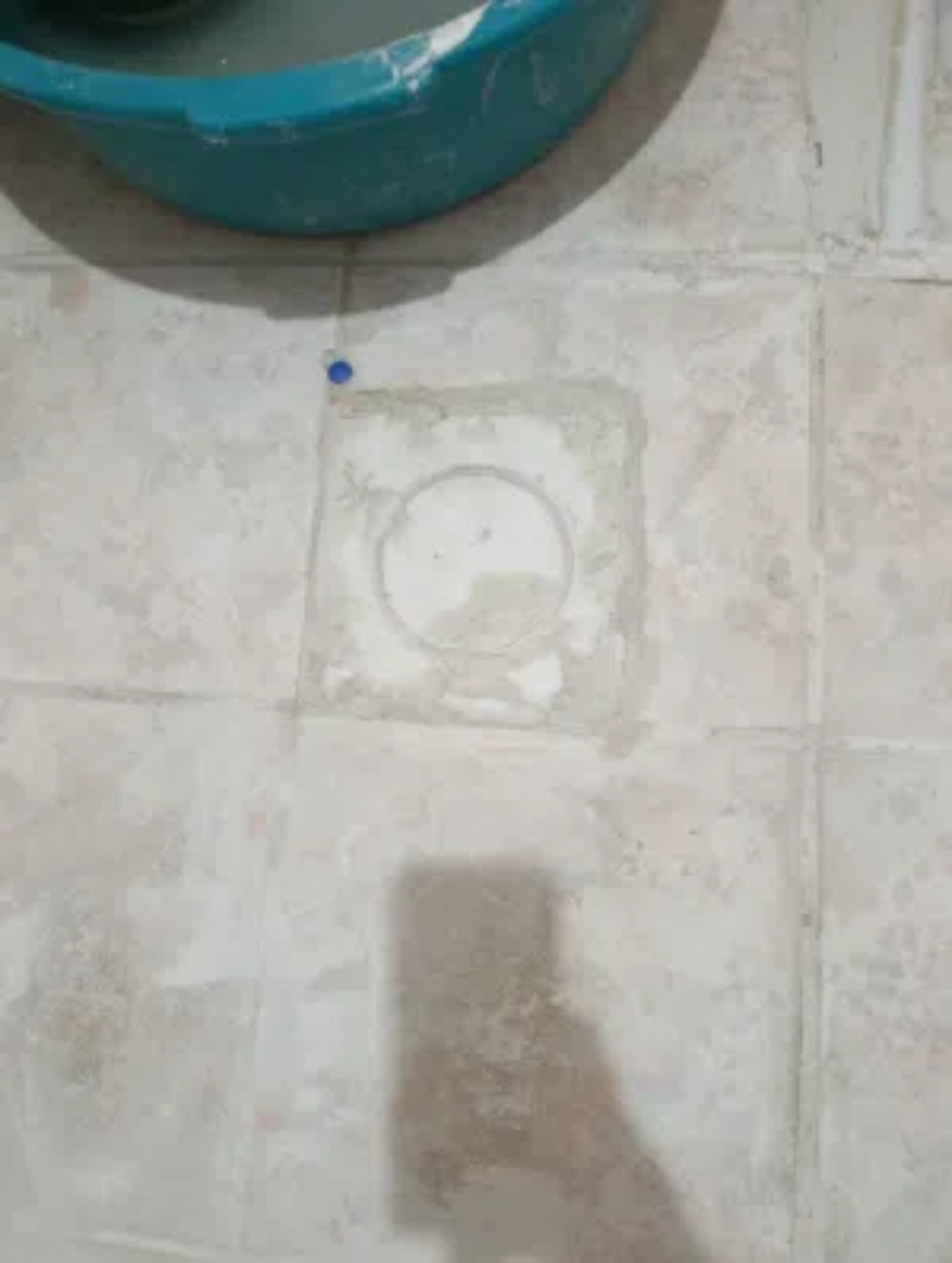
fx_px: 841
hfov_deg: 59.0
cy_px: 632
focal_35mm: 23
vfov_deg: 73.8
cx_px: 476
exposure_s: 1/120
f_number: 1.65
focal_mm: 6.11
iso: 1060
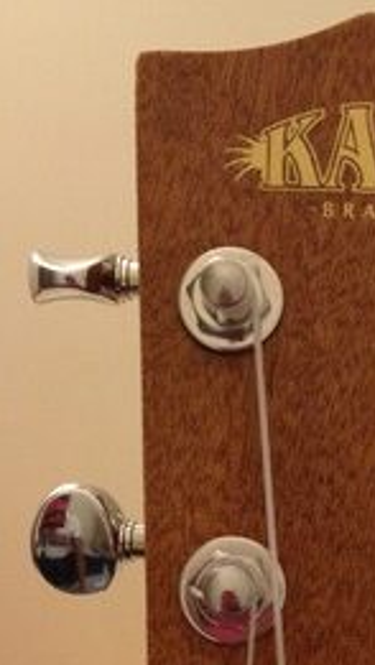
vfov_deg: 28.3
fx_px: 1289
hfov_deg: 16.3
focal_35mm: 73
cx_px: 353
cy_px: 533
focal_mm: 4.28
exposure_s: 1/20
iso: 200
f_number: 2.4
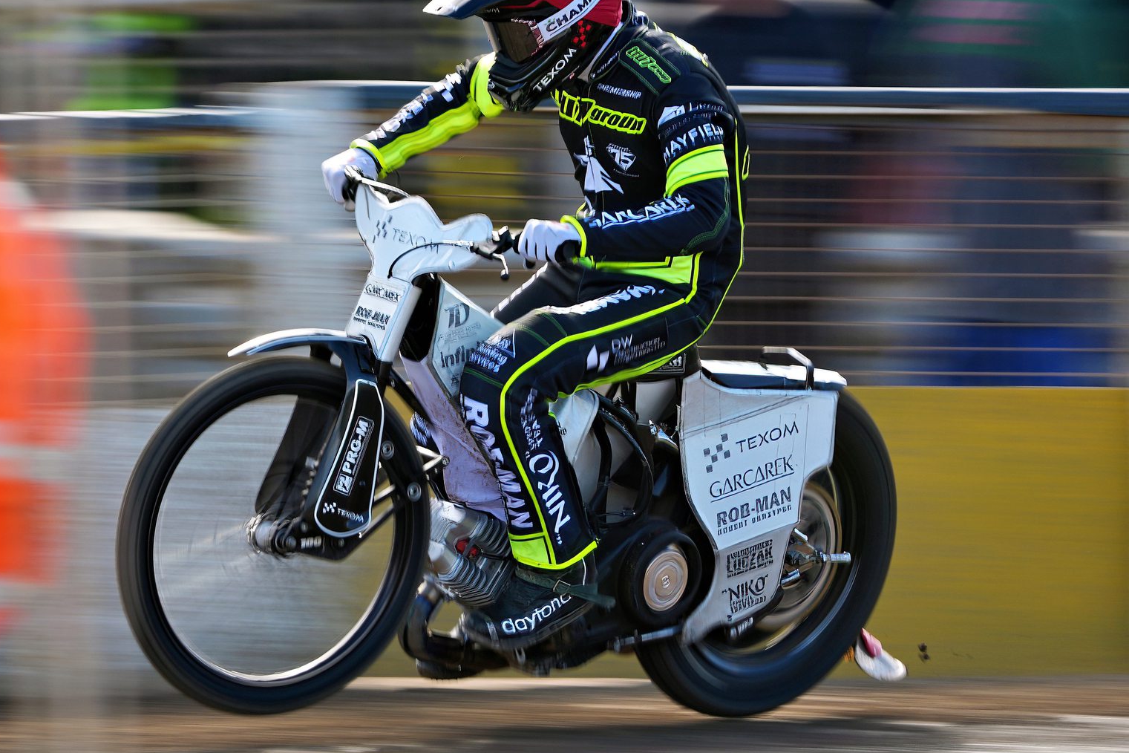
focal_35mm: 407
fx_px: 12763
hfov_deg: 5.1
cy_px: 313
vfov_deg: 3.4
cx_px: 514
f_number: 6.3
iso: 125
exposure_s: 1/125
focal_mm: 344
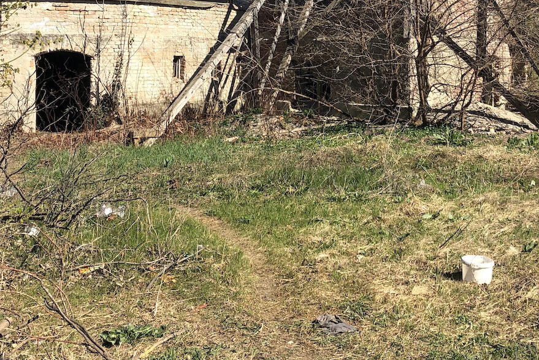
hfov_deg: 37.4
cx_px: 324
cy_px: 3
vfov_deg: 24.4
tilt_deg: +4.5
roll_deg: +1.1
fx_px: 793
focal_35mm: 53
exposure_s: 1/1230
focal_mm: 3.99
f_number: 1.8
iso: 20
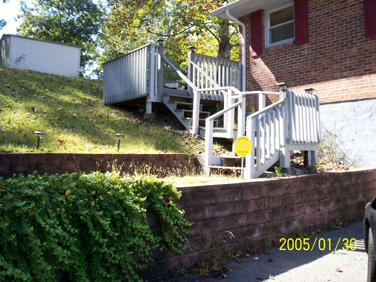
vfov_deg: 39.7
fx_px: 391
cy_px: 141
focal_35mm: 36
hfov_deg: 51.4
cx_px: 188
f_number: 4.5
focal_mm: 5.9
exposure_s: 1/128
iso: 100
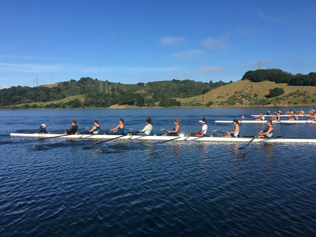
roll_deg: -0.9
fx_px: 265
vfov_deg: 48.2
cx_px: 158
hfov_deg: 61.7
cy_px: 118
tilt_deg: -1.5
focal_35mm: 29
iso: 25
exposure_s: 1/1832
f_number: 2.2
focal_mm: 4.15
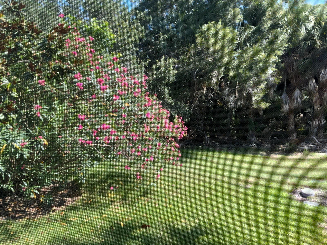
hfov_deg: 63.4
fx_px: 265
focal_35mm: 28
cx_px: 164
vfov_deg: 49.7
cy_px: 122
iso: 16
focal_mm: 3
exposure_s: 1/465
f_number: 1.8
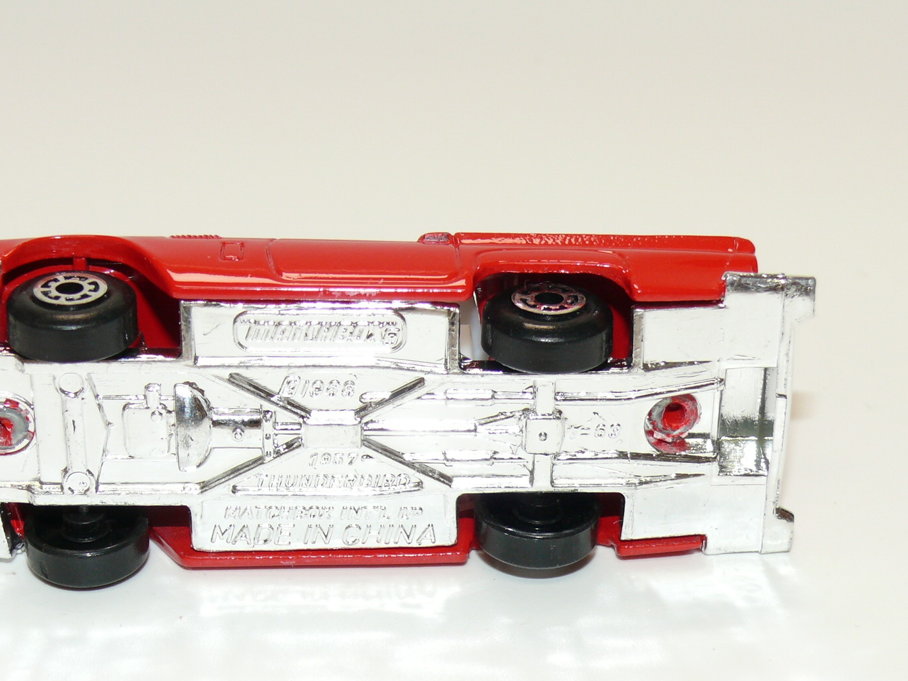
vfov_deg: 15.7
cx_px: 395
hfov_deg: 20.9
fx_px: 2465
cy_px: 394
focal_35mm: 94
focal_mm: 11.9
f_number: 4
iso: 100
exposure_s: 1/30
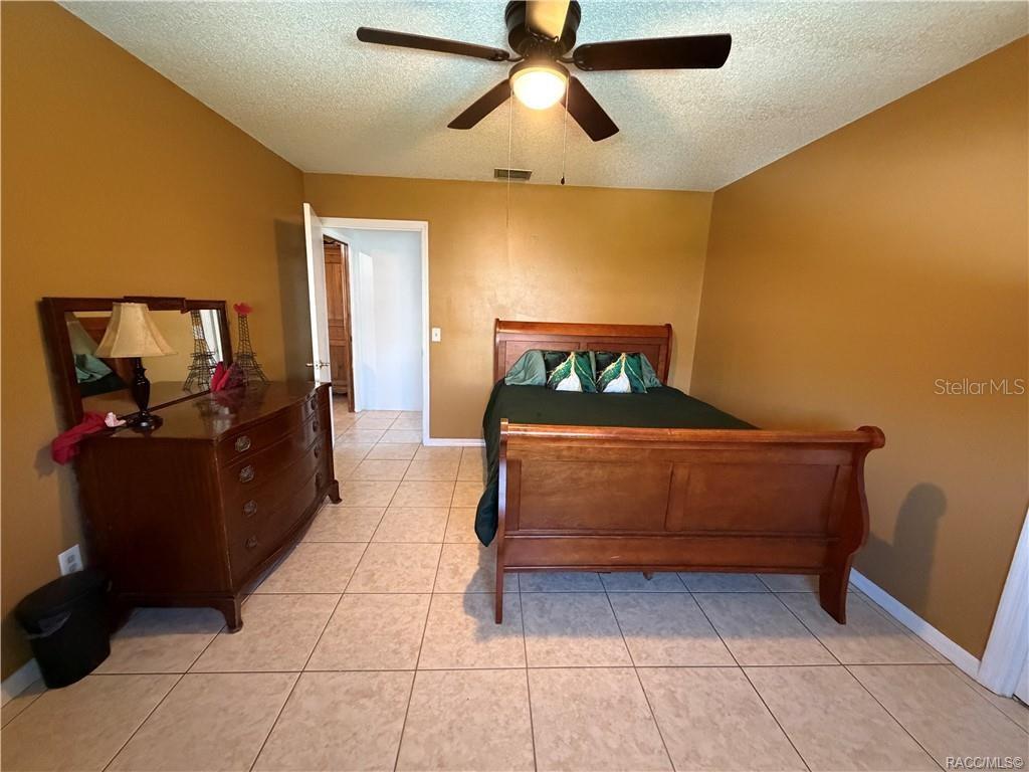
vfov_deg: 85.7
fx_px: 416
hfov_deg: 102.1
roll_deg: -1.6
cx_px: 514
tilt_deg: -12.2
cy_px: 386
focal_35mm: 14
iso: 1250
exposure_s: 1/60
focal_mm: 2.22
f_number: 2.2
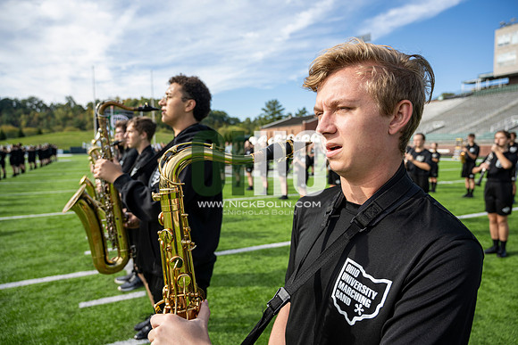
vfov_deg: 53.2
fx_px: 345
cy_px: 172
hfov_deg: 73.7
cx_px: 259
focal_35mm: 24
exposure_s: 1/250
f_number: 4.5
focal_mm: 24
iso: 80
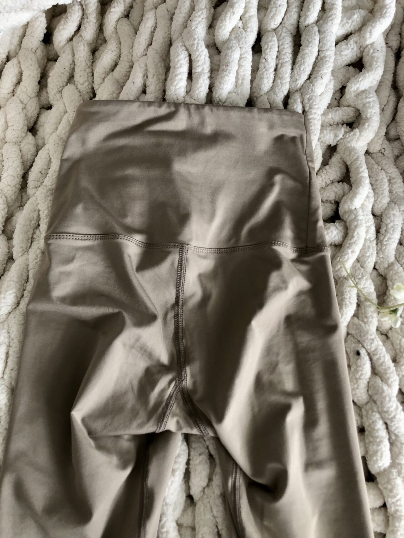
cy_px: 269
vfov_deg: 63.4
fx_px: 436
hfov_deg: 49.7
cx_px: 202
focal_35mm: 28
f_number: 1.8
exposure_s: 1/20
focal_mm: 3.99
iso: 40
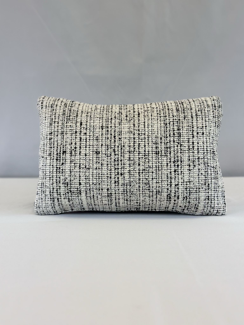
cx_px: 122
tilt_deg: -8.3
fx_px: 451
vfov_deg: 39.7
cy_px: 162
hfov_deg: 30.3
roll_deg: +0.6
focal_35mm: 48
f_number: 1.78
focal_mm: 6.86
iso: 80
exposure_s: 1/329
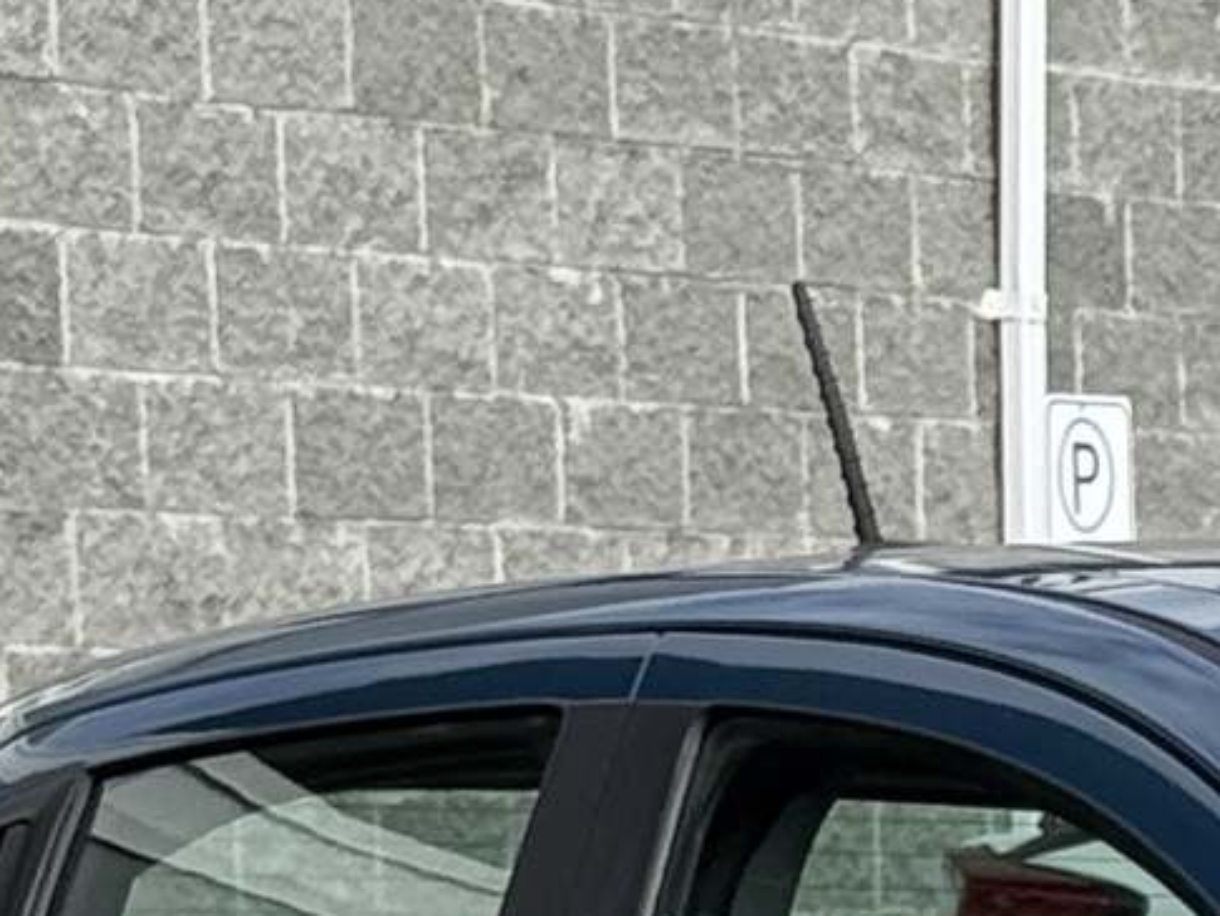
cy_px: 2177
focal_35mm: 285
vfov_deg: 5.1
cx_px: 2269
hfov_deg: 6.8
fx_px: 10047
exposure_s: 1/2667
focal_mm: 6.76
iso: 64
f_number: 1.78
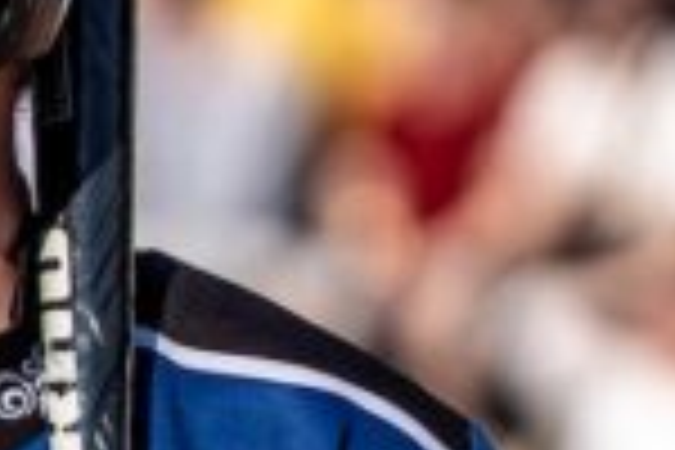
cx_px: -464
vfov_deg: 1.1
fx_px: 24073
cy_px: 443
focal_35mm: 1284
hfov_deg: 1.6
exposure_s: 1/2000
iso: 100
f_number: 2.8
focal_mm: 188
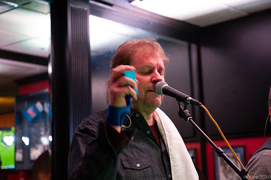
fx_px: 527
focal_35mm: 70
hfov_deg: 28.9
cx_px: 136
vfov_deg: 19.4
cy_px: 90
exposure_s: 1/40
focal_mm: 70
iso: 4000
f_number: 4
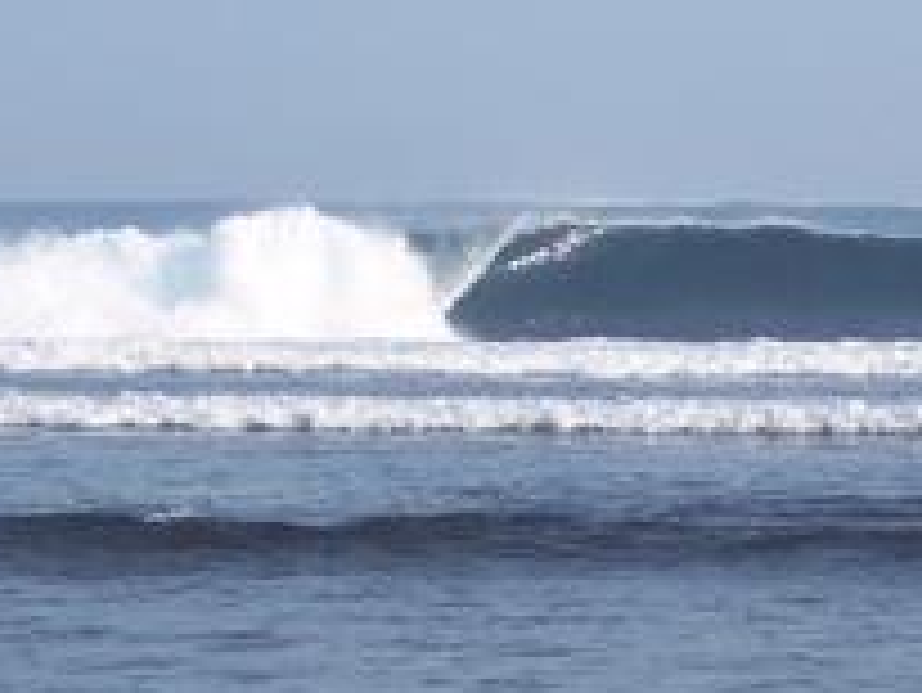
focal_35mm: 313
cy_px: 274
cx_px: 834
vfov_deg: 4.8
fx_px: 8342
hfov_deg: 6.3
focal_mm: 24
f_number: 4.8
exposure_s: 1/500
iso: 100
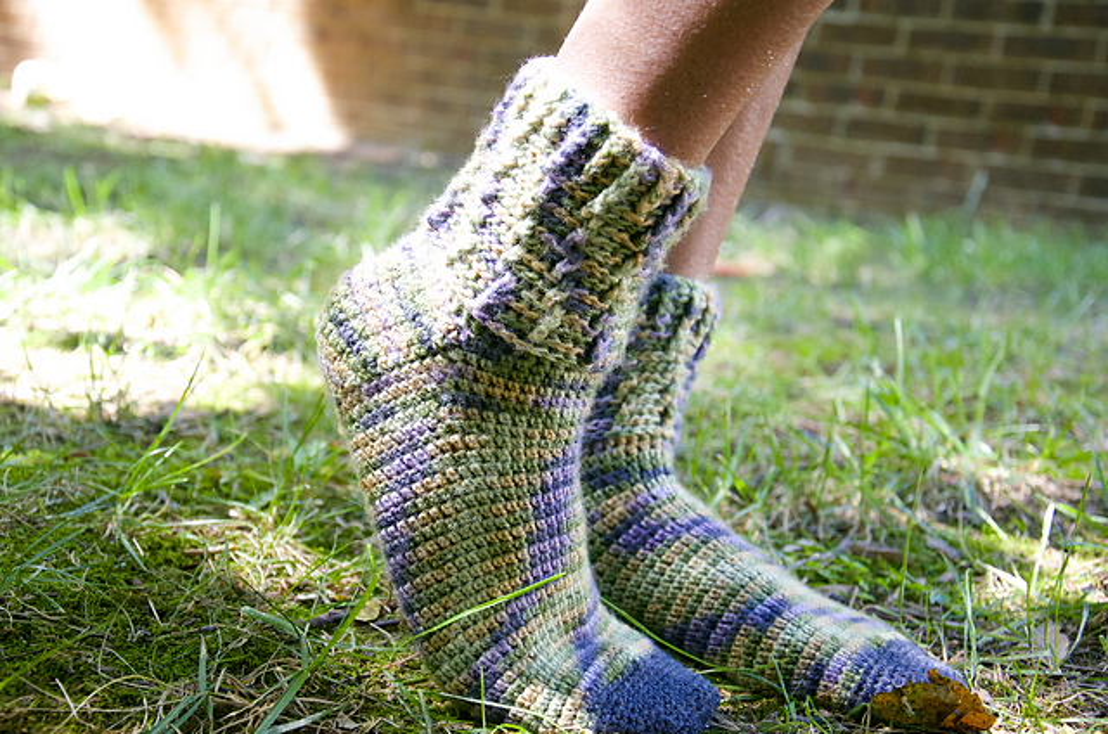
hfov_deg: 33.5
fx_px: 1843
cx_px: 554
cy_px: 367
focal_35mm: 60
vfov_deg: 22.5
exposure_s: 1/125
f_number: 5.6
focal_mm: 40
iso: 1600
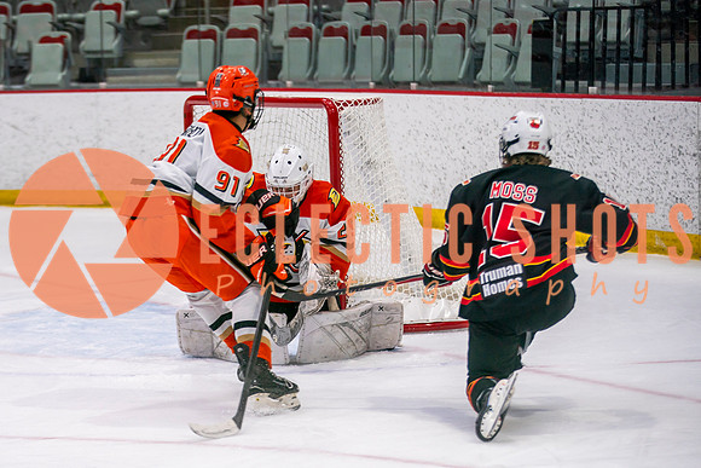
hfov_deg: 13.2
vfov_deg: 8.8
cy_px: 314
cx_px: 246
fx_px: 3025
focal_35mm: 155
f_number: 2.8
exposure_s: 1/640
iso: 500
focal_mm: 115
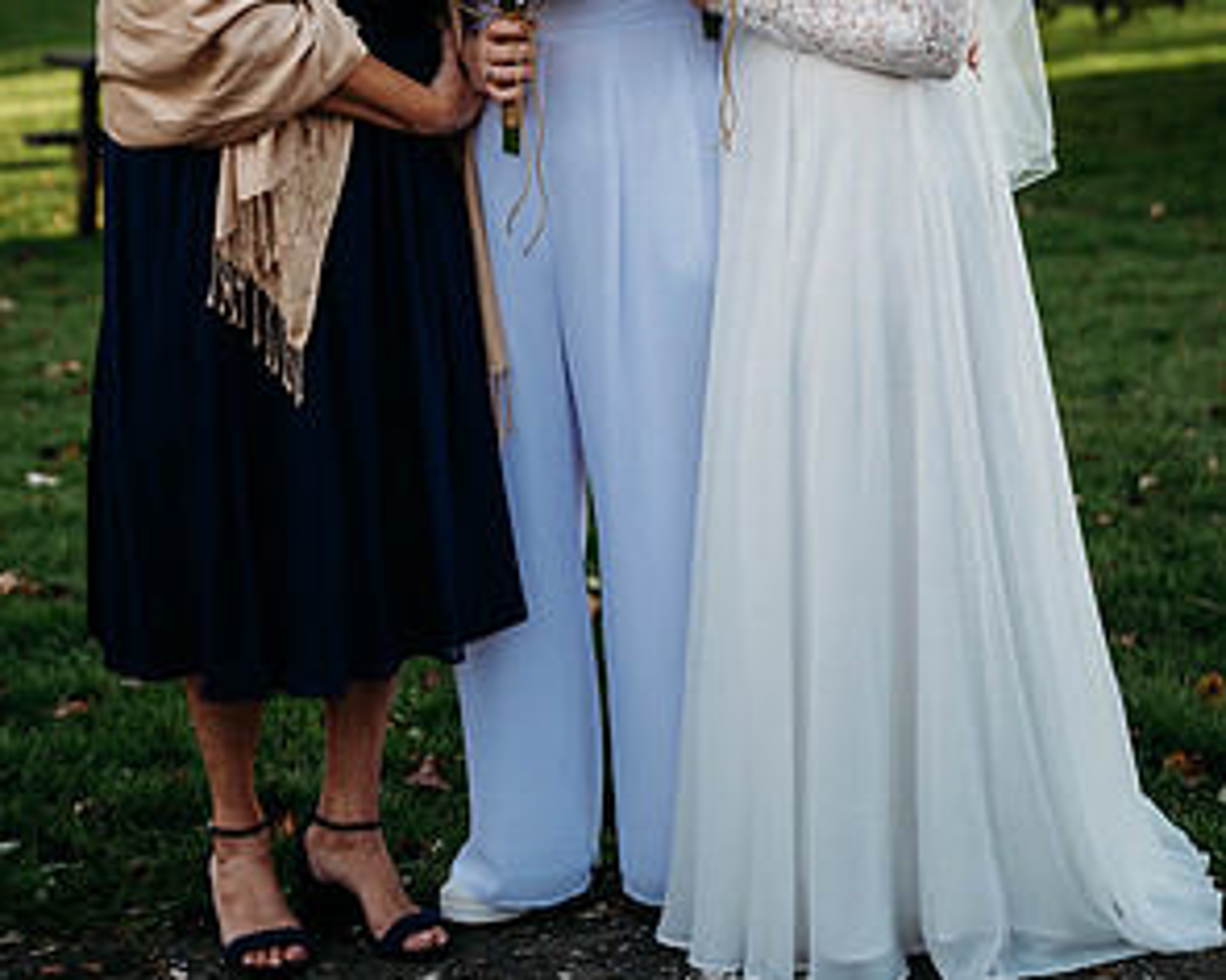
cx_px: 609
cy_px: 100
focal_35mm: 100
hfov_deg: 19.2
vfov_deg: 15.2
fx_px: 3628
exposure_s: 1/500
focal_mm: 70
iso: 100
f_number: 2.8
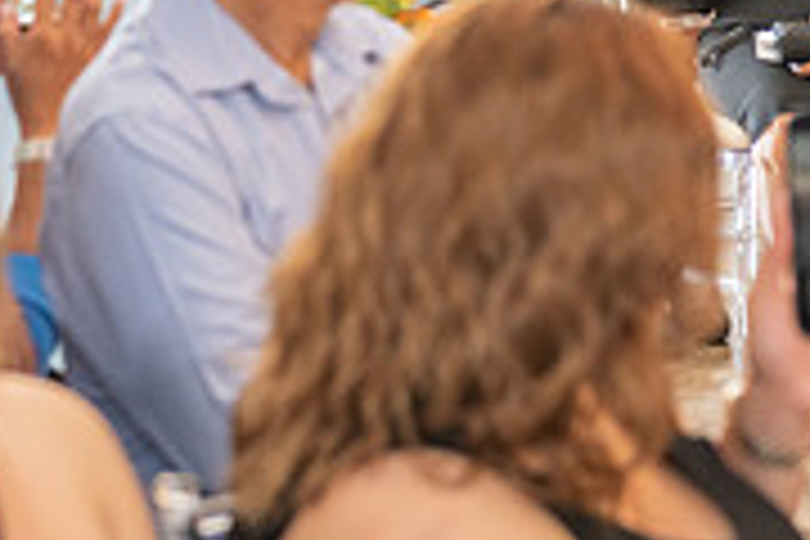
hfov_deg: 9.1
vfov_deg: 6.1
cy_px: -205
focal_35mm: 225
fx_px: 5062
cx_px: 234
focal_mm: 70
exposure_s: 1/200
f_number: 4.5
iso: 1250
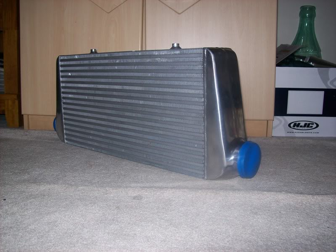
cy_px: 126
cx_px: 168
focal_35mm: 36
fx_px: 349
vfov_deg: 39.6
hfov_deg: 51.4
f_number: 2.7
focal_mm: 6
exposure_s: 1/64
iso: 80
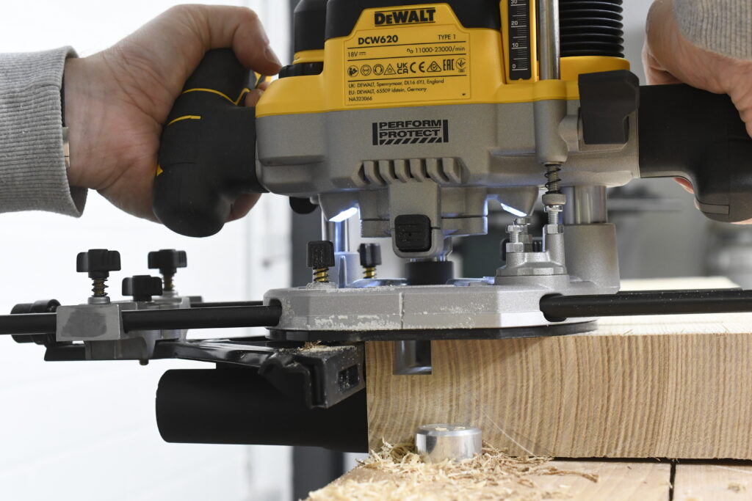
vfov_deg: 22.6
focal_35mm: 60
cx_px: 376
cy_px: 250
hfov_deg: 33.4
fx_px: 1253
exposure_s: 1/100
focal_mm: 40
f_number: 7.1
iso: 2000
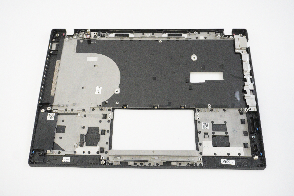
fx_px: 294
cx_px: 147
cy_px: 98
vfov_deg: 36.8
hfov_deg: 53.2
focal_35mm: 36
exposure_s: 1/200
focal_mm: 24
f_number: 5.6
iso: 5000
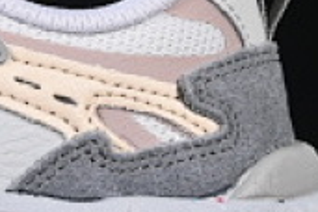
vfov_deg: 2.9
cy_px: 35
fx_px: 4187
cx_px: -260
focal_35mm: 474
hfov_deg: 4.3
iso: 160
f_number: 7.1
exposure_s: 1/60
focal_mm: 50
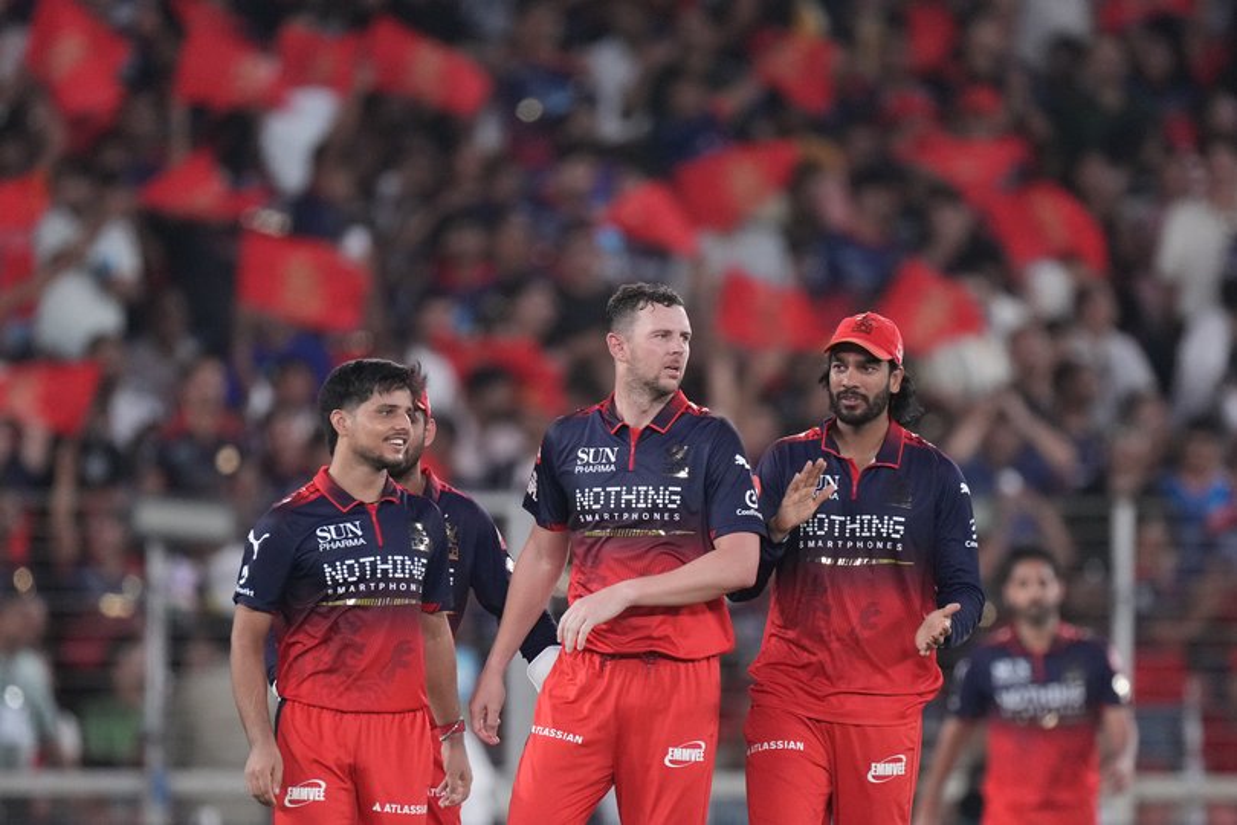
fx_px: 20615
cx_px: 618
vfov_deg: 2.3
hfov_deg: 3.4
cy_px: 412
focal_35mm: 600
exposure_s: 1/1600
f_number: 4
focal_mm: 600
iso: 4000
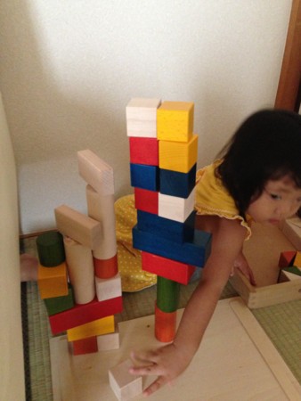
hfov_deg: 43.0
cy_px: 200
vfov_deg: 55.3
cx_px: 150
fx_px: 382
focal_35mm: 33
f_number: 2.4
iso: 640
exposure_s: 1/15
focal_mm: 4.13
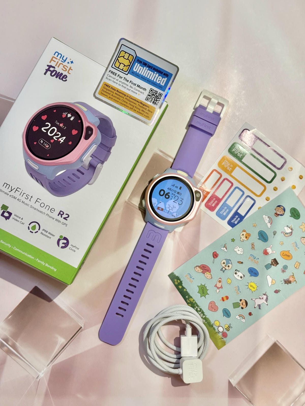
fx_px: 564
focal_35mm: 48
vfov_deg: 39.7
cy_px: 203
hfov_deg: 30.3
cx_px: 152
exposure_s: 1/149
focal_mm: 6.76
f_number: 1.78
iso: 80
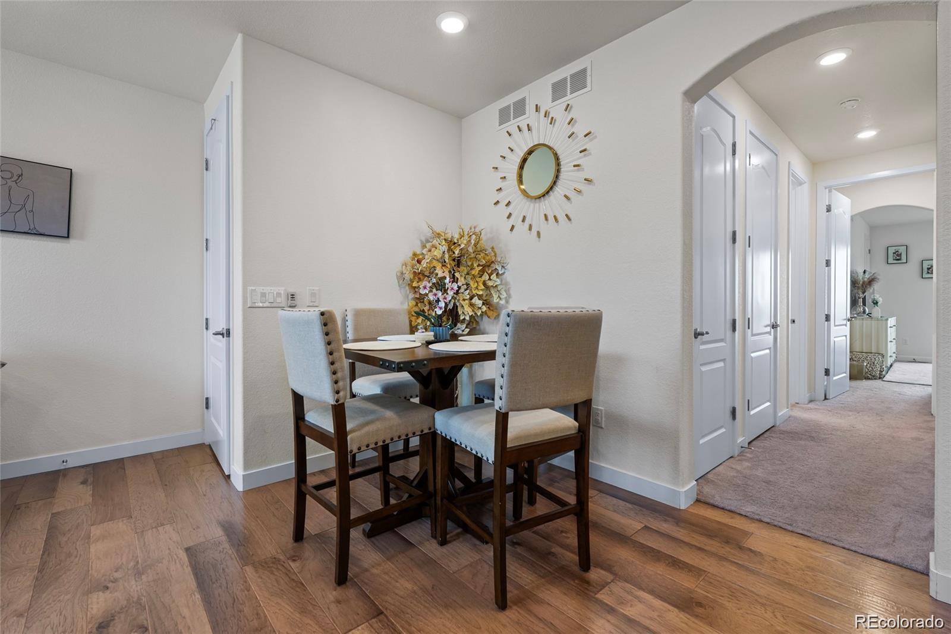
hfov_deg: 96.7
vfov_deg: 73.7
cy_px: 317
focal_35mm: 16
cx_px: 476
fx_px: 423
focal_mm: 16
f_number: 6.3
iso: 320
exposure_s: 1/6
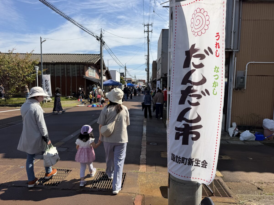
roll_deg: -1.7
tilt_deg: -5.3
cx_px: 137
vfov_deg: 56.8
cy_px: 102
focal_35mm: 24
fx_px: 190
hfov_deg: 71.6
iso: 80
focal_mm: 6.76
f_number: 1.78
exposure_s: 1/5319
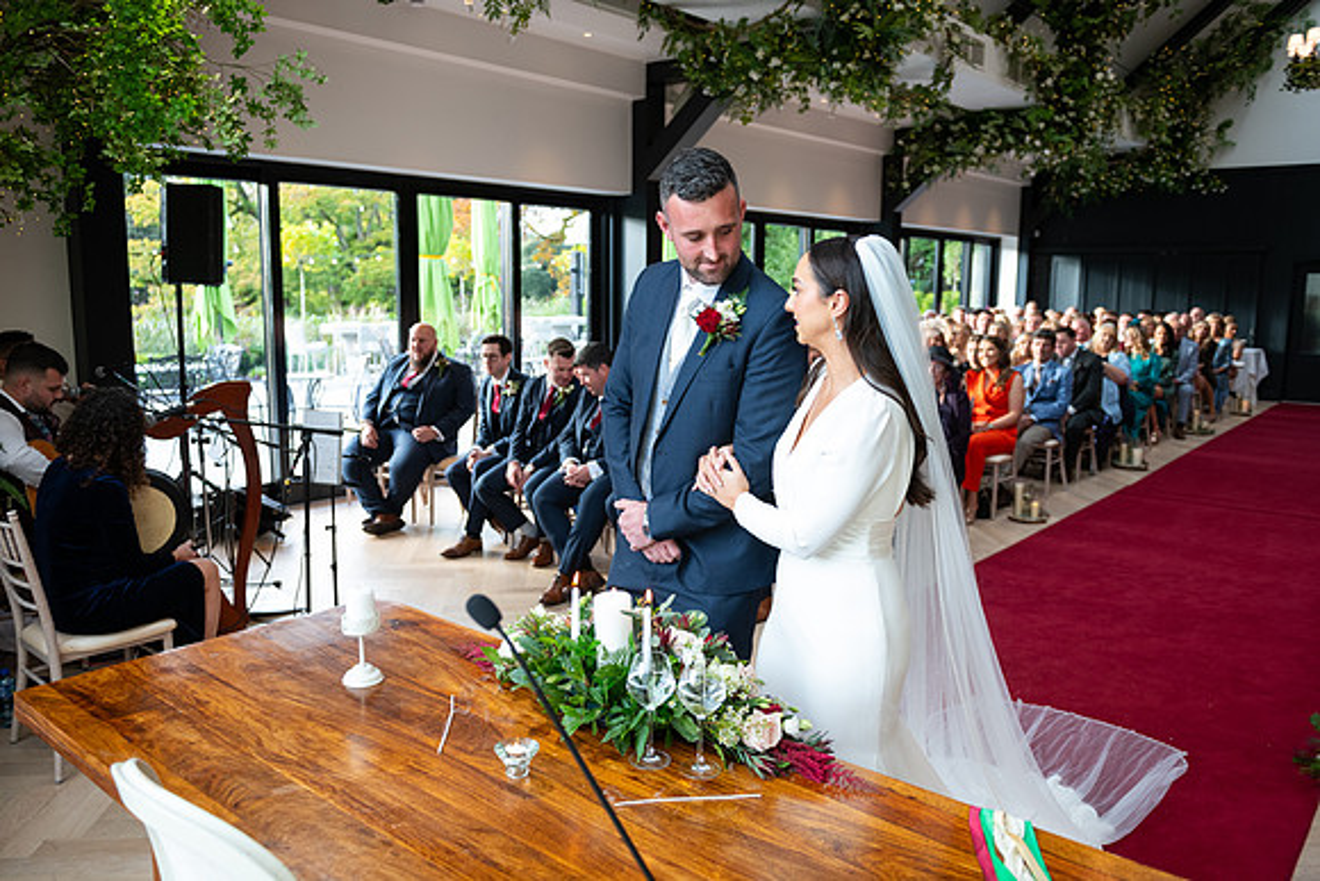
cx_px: 660
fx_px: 990
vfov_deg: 48.0
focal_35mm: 27
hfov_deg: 67.4
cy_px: 440
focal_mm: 27
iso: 640
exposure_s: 1/160
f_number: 3.5
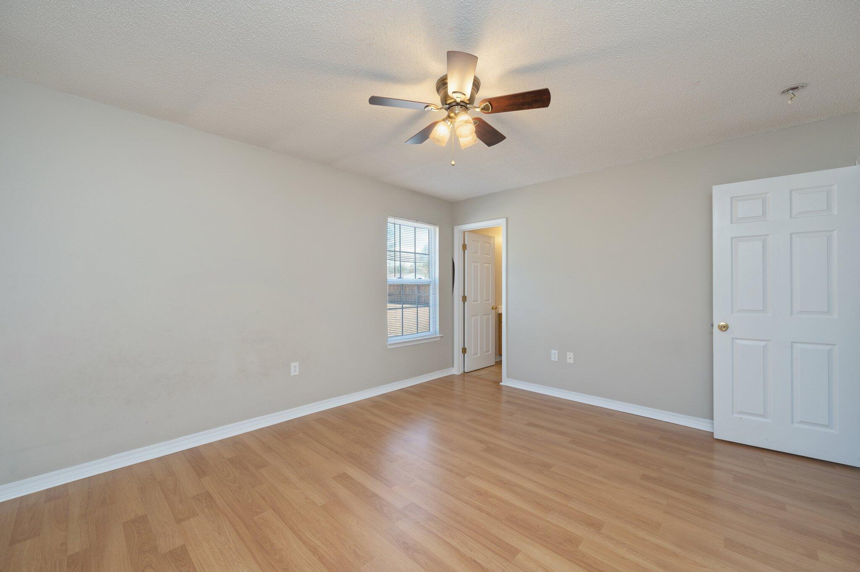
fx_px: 334
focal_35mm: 14
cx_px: 430
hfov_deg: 104.3
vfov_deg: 81.1
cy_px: 286
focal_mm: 14
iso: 250
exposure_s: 1/25
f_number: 7.1
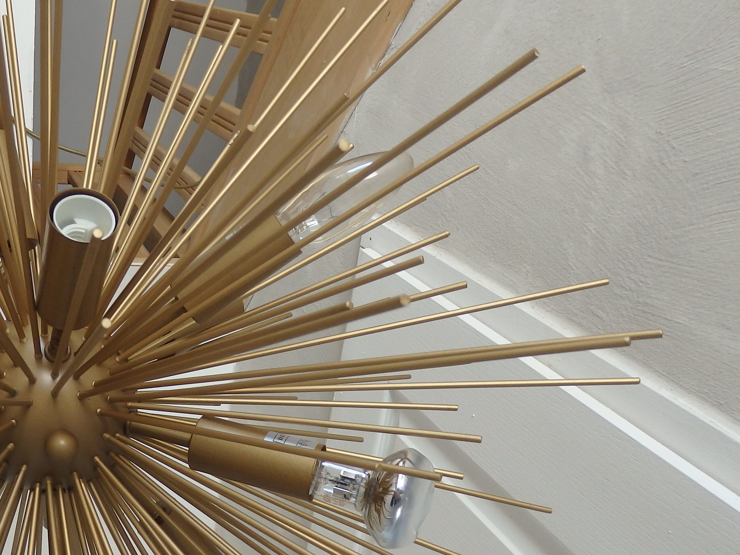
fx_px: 941
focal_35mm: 44
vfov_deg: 32.3
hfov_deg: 41.0
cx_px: 139
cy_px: 412
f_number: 3
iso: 125
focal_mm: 4.5
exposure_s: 1/125
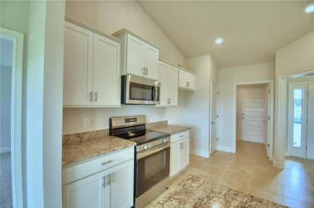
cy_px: 104
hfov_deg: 100.4
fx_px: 131
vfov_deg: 77.2
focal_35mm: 15
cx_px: 157
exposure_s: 1/80
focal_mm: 10
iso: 400
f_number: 4.5
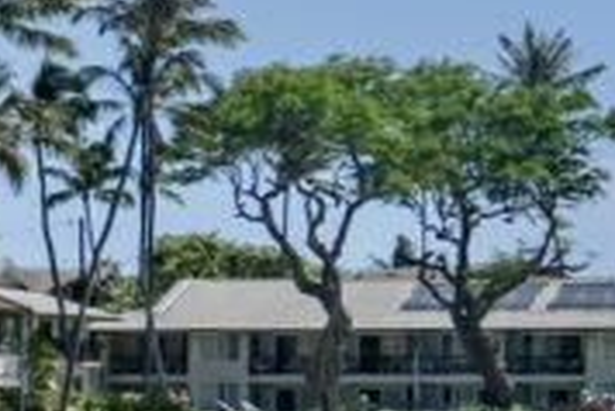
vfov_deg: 4.8
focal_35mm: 288
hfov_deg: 7.0
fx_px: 4924
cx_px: 1019
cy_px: 278
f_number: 8
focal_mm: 33.2
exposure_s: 1/2000
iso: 400
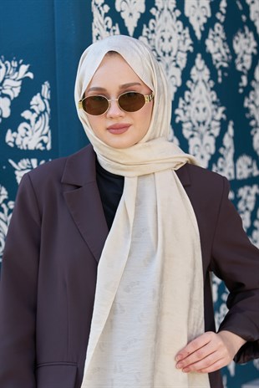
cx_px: 130
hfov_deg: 13.4
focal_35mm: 102
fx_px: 1099
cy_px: 194
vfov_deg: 20.0
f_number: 4.5
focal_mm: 102
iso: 200
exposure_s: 1/200
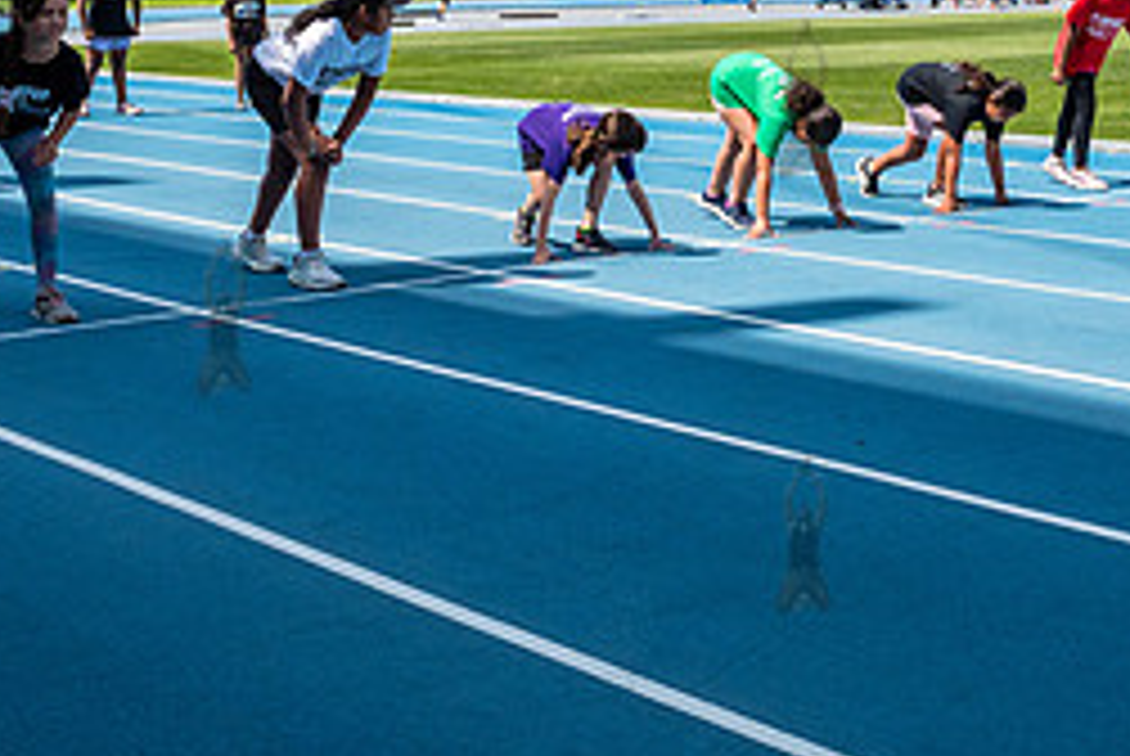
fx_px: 1917
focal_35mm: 61
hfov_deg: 32.1
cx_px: 882
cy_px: 143
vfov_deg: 22.0
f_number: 5.6
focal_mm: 24
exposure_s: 1/2500
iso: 400
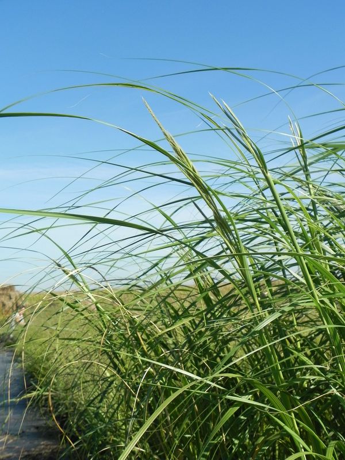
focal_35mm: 46
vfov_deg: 41.2
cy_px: 230
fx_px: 611
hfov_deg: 31.5
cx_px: 172
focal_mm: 8.2
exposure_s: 1/1600
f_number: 3.2
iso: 160
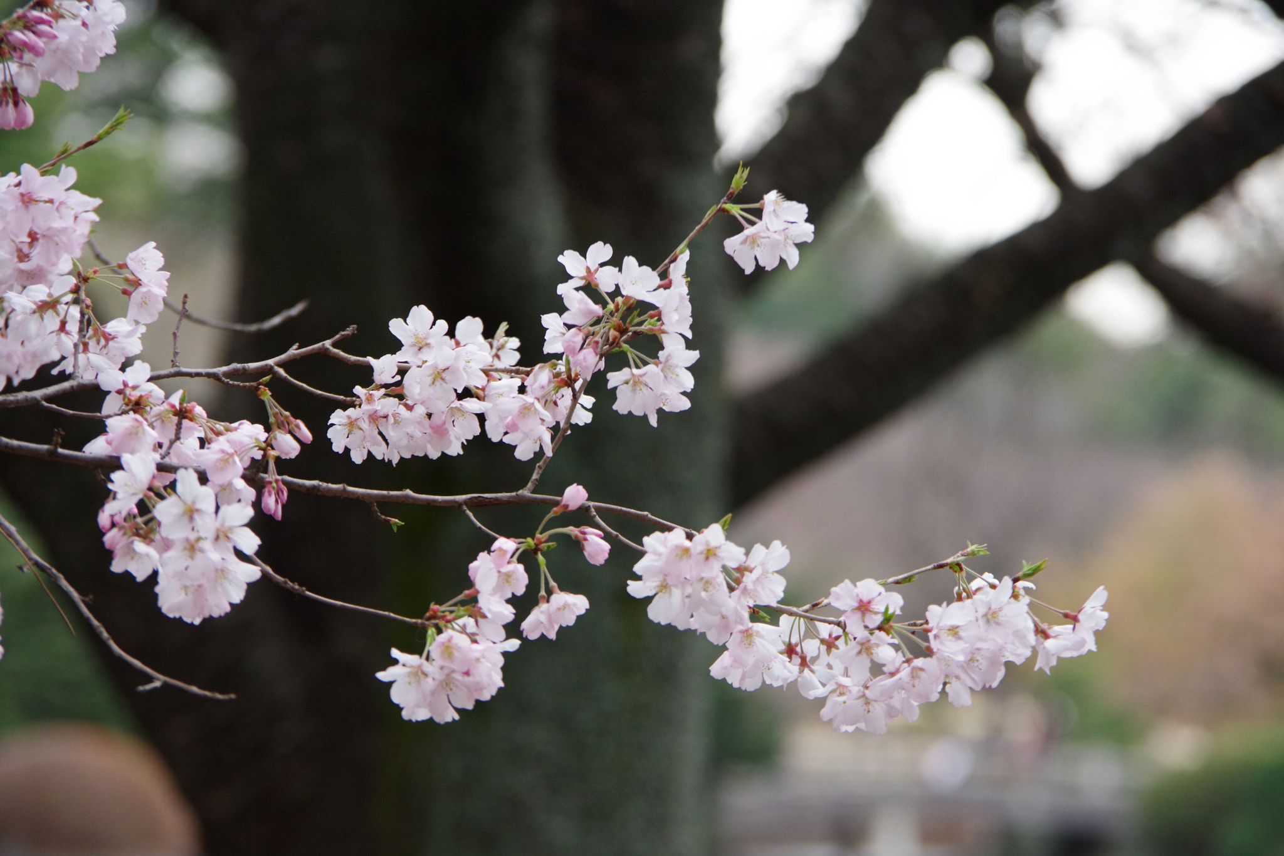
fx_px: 7204
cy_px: 428
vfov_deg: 6.8
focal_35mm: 202
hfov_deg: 10.2
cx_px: 642
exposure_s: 1/200
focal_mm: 135
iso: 800
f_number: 5.6
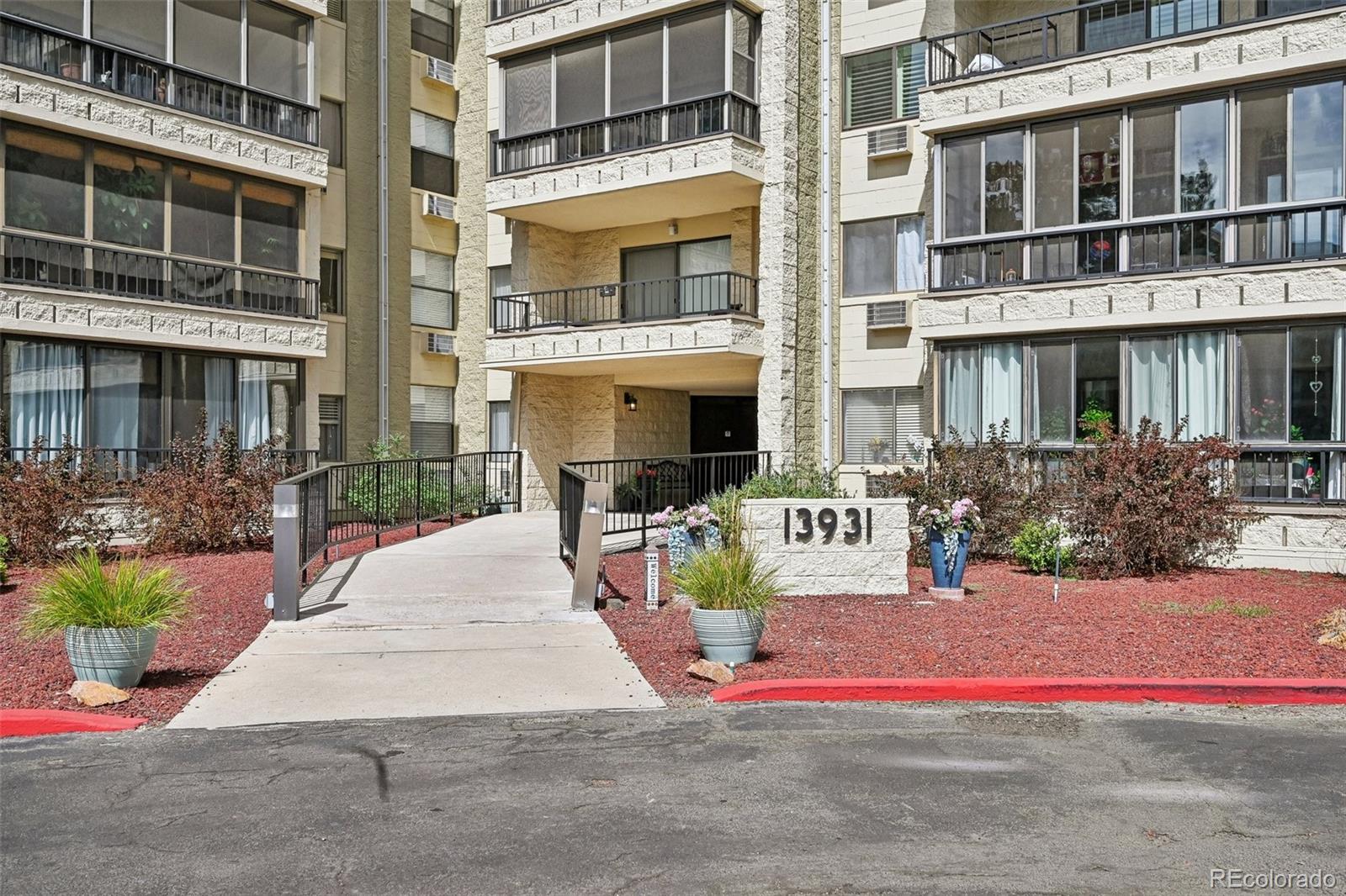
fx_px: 1121
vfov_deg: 43.6
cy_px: 448
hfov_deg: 61.9
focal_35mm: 30
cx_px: 673
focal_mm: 30
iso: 400
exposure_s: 1/1250
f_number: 10
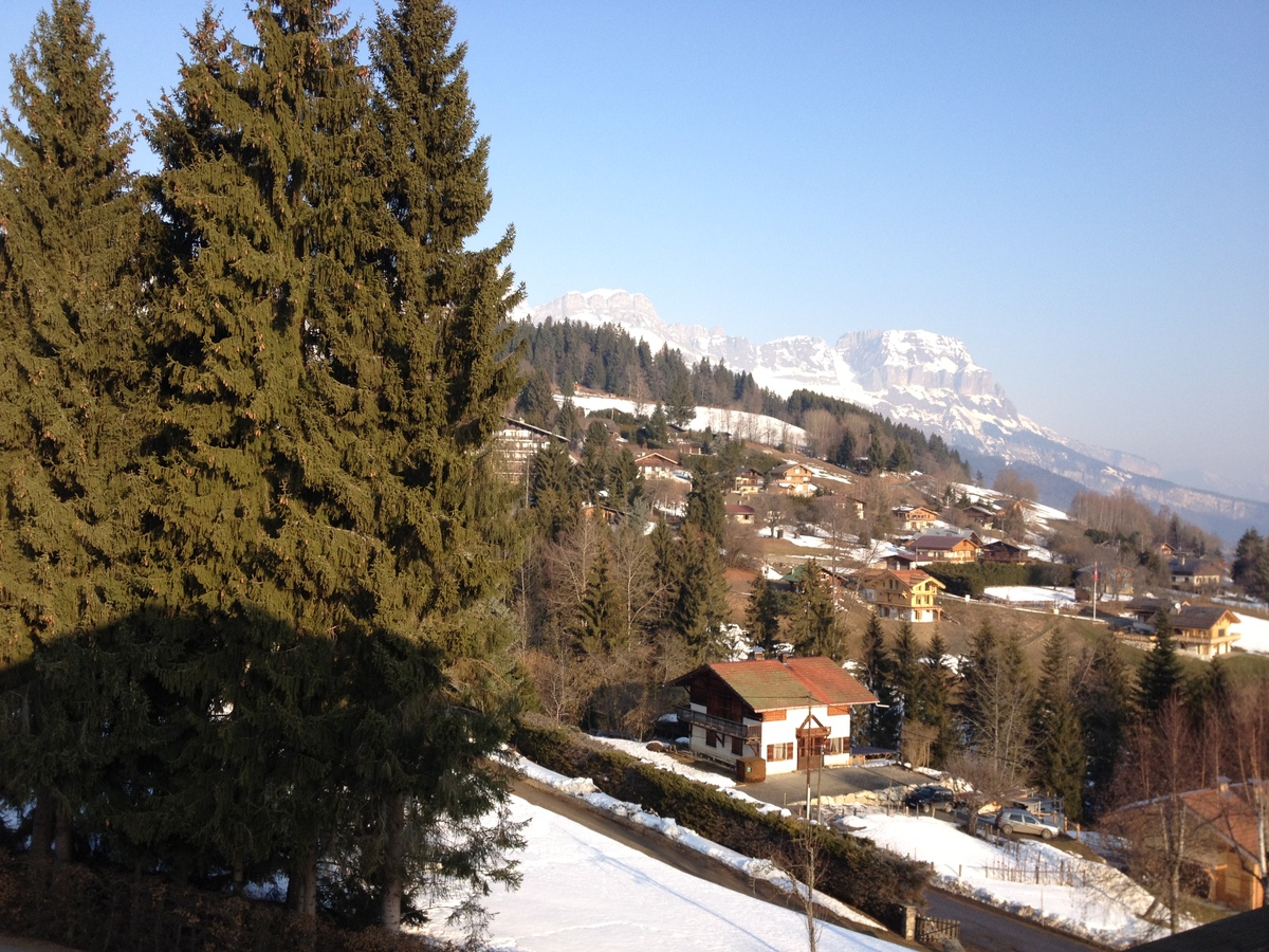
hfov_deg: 52.6
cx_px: 634
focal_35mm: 35
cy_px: 476
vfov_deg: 40.7
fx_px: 1283
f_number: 2.4
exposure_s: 1/673
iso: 64
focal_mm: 4.28
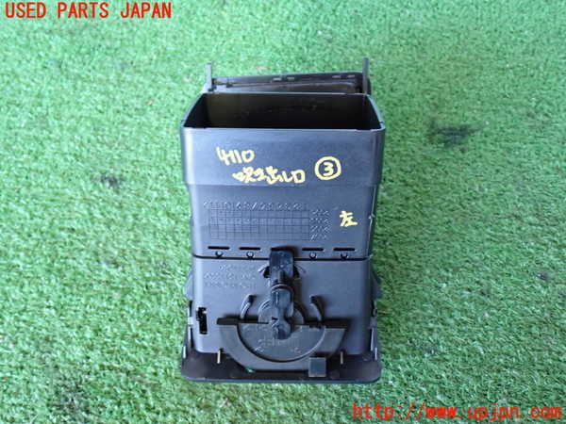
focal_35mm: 36
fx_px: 589
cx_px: 283
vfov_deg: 39.7
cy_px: 212
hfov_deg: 51.4
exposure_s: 1/40
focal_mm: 6.37
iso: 500
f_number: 2.5
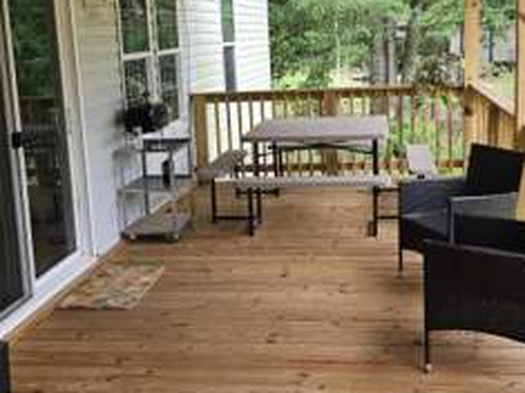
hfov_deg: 40.4
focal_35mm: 47
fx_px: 712
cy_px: 140
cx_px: 286
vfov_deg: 30.7
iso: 40
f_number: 1.8
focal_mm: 5.4
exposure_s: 1/180
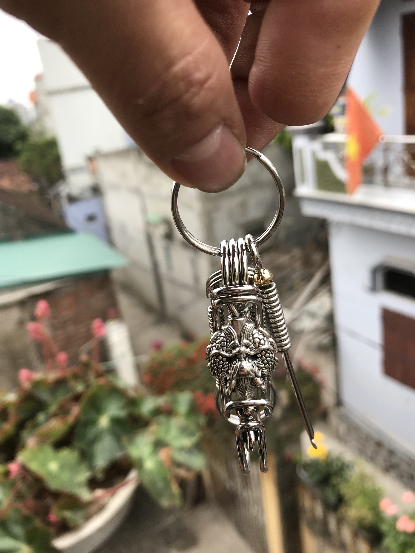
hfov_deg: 49.7
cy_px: 276
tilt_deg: -18.3
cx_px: 208
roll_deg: +10.0
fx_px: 448
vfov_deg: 63.4
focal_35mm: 28
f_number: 1.8
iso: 20
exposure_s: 1/407
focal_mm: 3.99
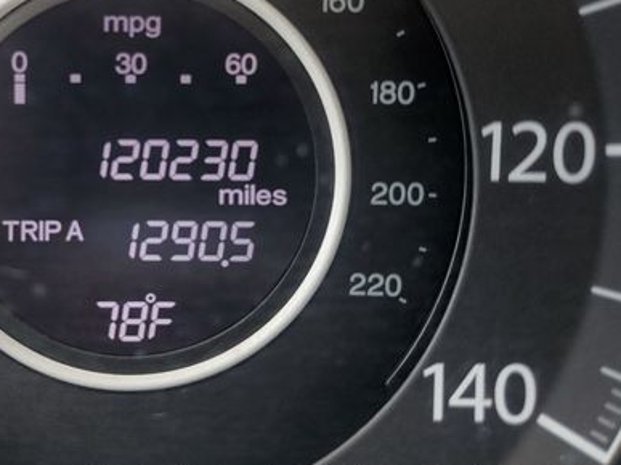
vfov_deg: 33.1
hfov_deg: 42.2
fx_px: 771
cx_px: 136
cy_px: 130
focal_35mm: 43
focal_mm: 4.3
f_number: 1.5
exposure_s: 1/151
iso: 50
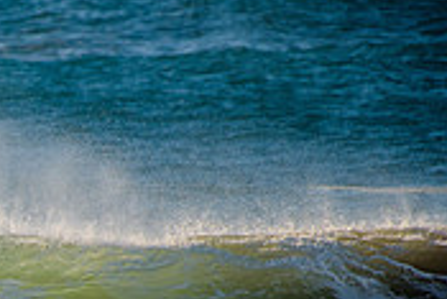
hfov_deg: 1.2
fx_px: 20628
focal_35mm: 1660
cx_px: -281
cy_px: 454
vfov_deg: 0.8
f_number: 5.6
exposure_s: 1/1600
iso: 160
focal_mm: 500
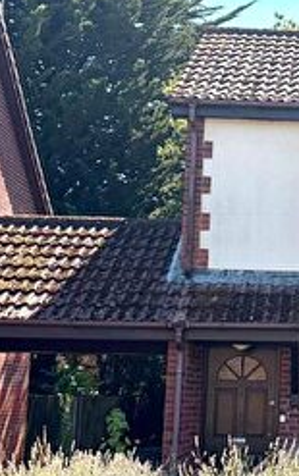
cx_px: 363
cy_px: 230
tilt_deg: +9.8
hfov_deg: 16.1
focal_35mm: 78
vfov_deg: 26.4
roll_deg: -0.4
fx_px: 1014
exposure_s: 1/3279
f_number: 1.6
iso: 50
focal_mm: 5.96
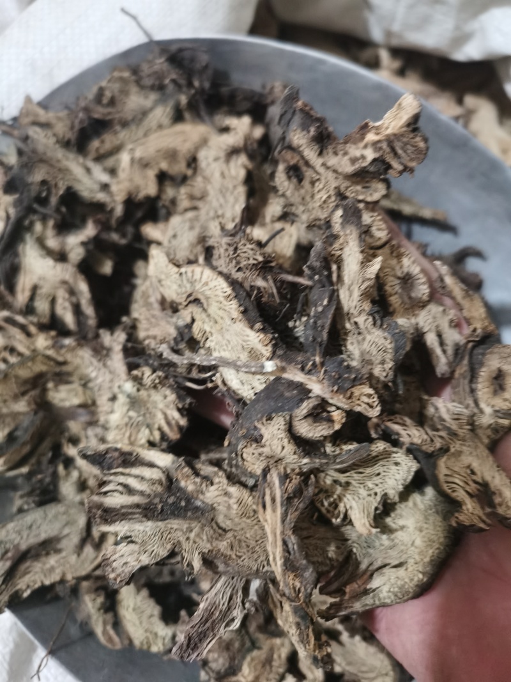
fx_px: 532
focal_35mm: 27
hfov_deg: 51.3
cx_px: 256
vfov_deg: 65.3
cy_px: 341
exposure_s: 1/25.7
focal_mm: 5.58
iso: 500
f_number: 1.8
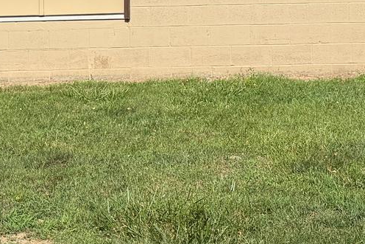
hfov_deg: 19.4
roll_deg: +3.1
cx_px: 332
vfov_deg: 12.7
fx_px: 1045
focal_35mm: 103
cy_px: -103
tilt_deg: +1.6
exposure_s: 1/4405
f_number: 1.78
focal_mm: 6.76
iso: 80
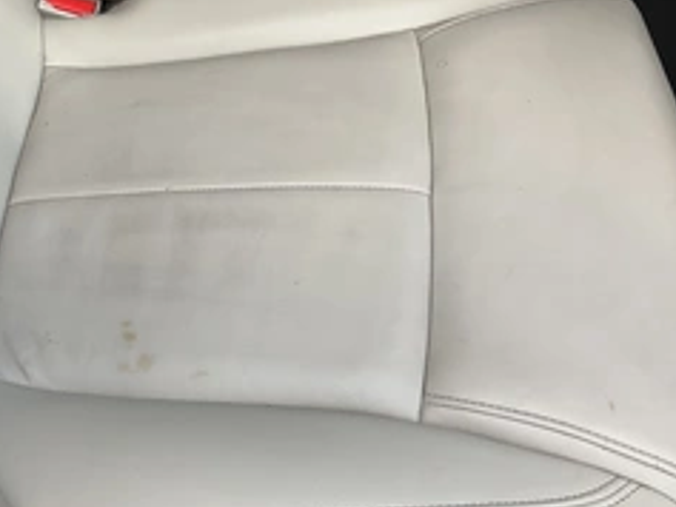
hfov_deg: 38.4
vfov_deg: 29.7
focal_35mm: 49
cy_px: 245
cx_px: 220
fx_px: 957
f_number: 1.8
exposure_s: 1/122
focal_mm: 3
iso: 25
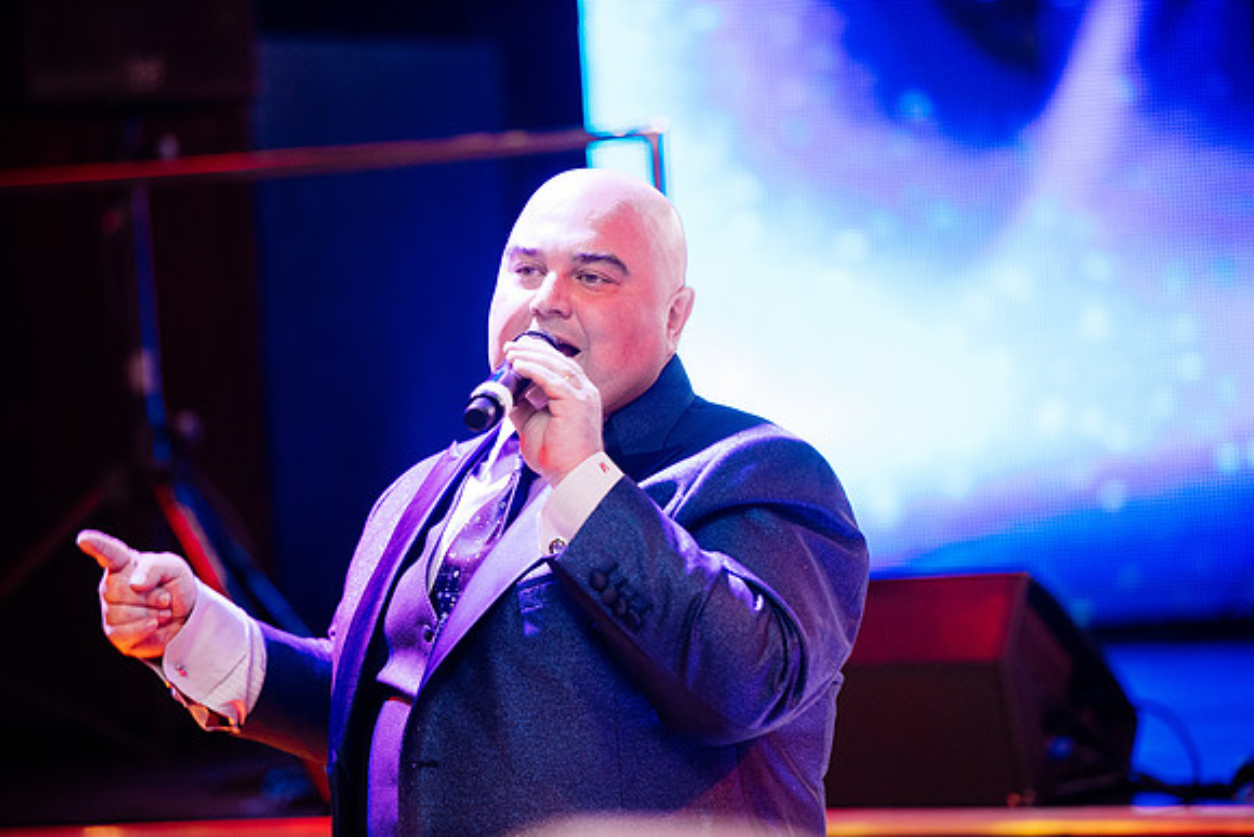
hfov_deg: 12.8
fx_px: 5574
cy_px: 418
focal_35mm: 160
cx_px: 627
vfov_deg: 8.6
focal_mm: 160
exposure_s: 1/200
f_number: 2.8
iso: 2000
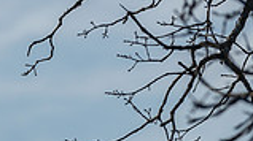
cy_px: 216
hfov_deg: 4.2
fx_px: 3464
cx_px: -161
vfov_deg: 2.3
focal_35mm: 517
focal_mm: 135
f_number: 4.5
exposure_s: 1/1600
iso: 50
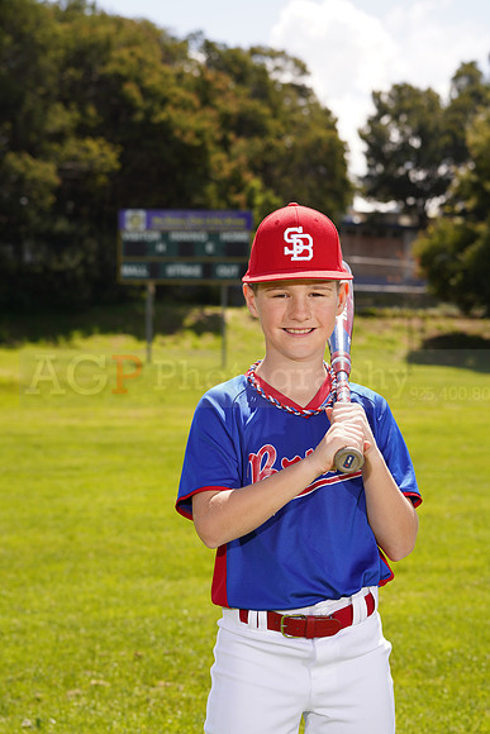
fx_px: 2040
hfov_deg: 13.7
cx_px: 245
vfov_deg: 20.4
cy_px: 367
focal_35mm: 100
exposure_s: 1/160
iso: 100
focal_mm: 100
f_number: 9
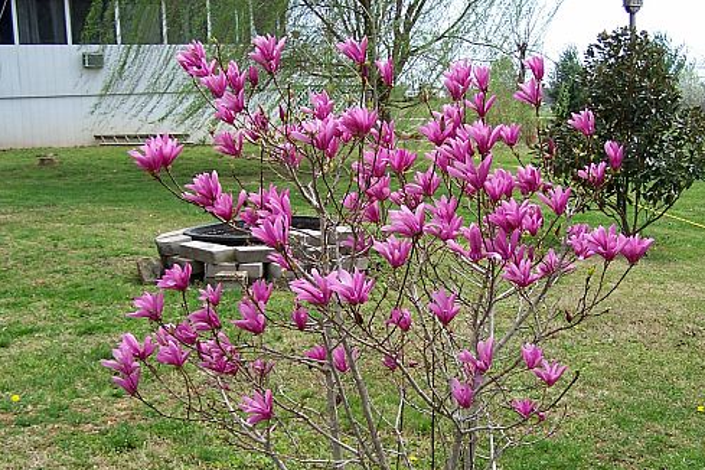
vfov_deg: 26.4
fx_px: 999
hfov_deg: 38.8
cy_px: 275
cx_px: 385
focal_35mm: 51
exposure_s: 1/500
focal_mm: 6.7
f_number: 2.8
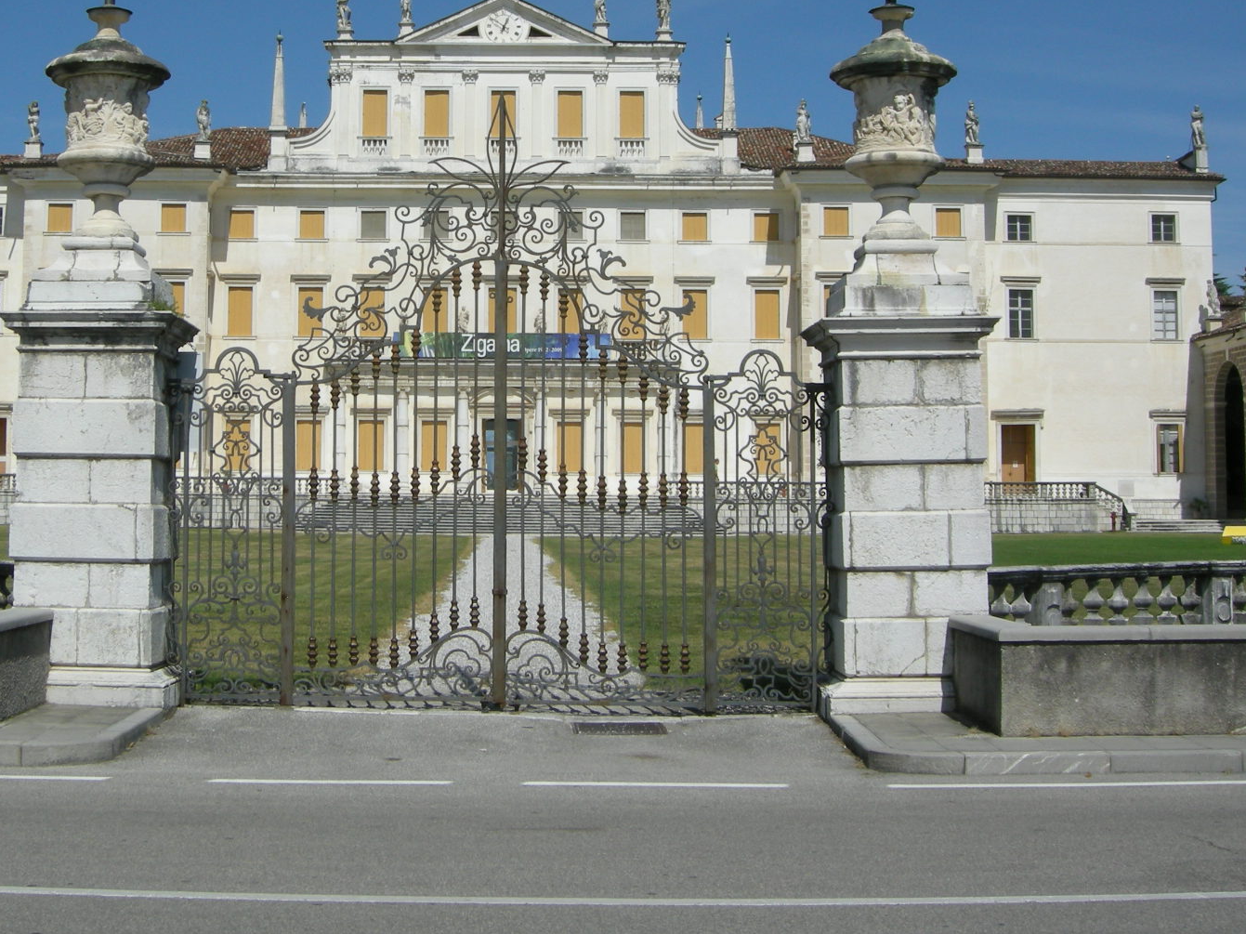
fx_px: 1979
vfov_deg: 26.5
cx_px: 518
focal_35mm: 55
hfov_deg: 34.9
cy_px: 348
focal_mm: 7.5
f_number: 6.8
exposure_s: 1/394
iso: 64
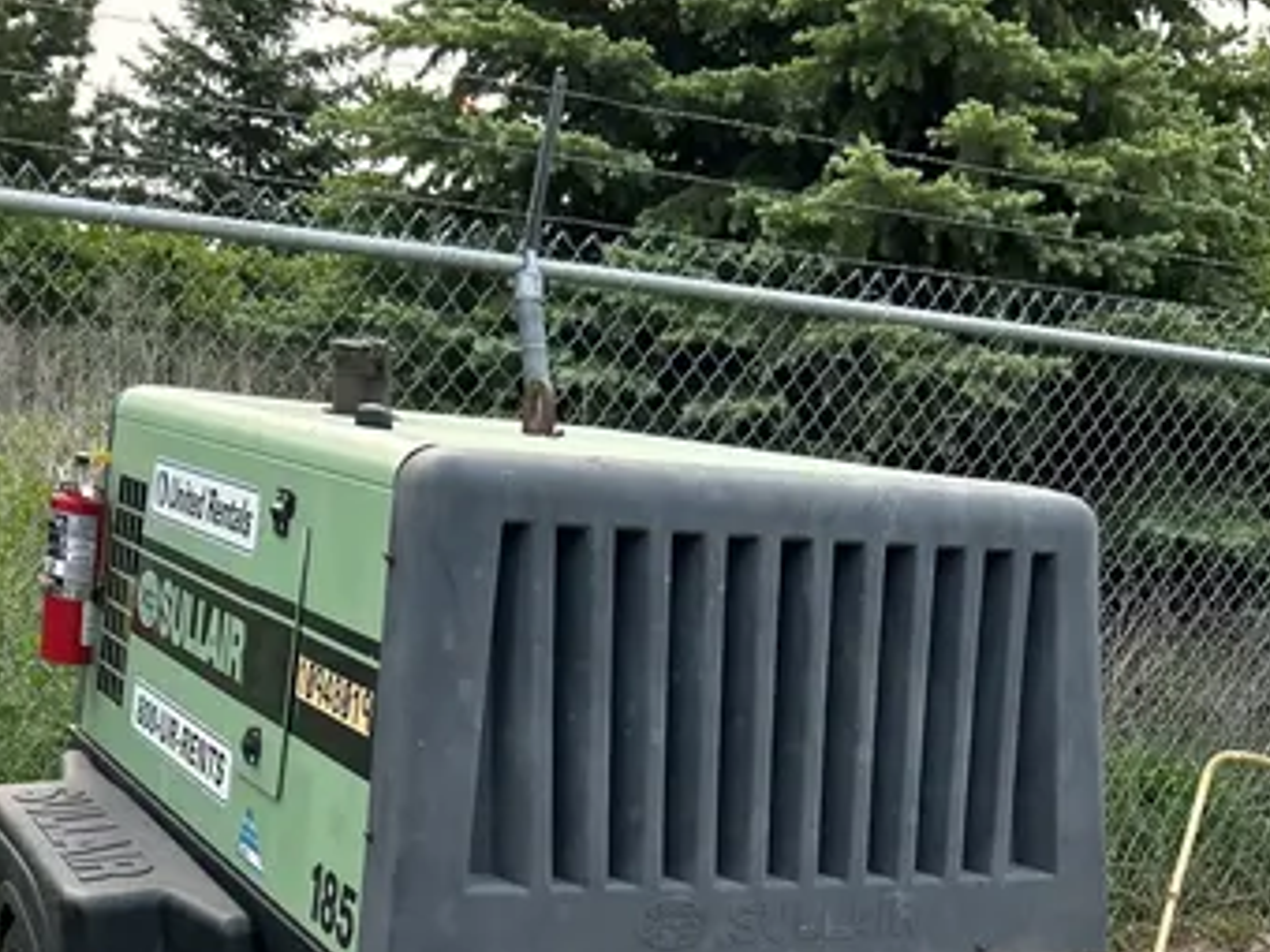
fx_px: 2055
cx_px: 661
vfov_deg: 23.4
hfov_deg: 34.3
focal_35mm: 56
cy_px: 1197
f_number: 1.5
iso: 50
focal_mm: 5.7
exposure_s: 1/171
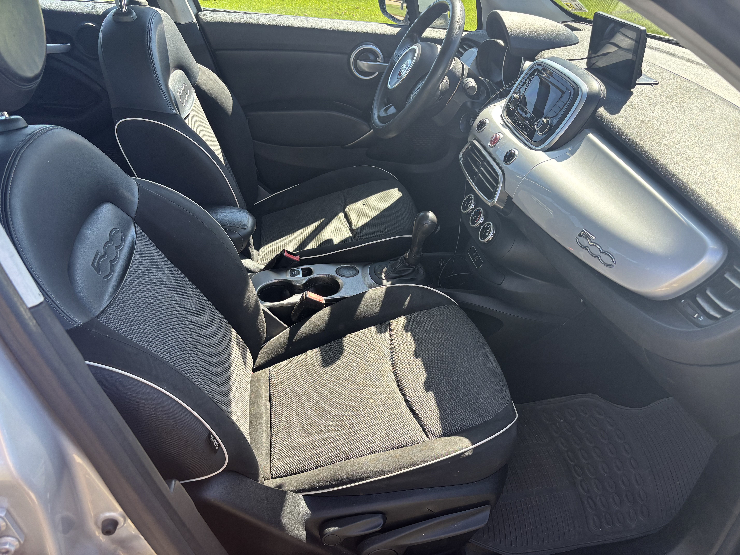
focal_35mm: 26
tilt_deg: -33.1
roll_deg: -2.1
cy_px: 278
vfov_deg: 53.1
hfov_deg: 67.3
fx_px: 556
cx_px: 370
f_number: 1.6
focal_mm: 5.96
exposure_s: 1/307
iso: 50
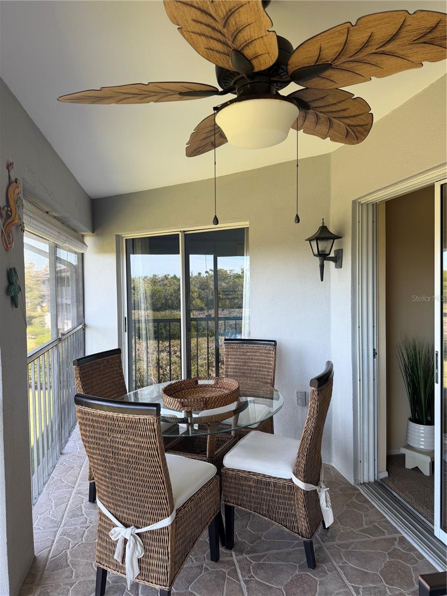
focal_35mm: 24
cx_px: 224
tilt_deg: -1.3
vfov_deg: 71.6
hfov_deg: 56.8
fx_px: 413
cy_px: 298
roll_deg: +1.2
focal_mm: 6.76
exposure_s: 1/147
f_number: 1.78
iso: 50
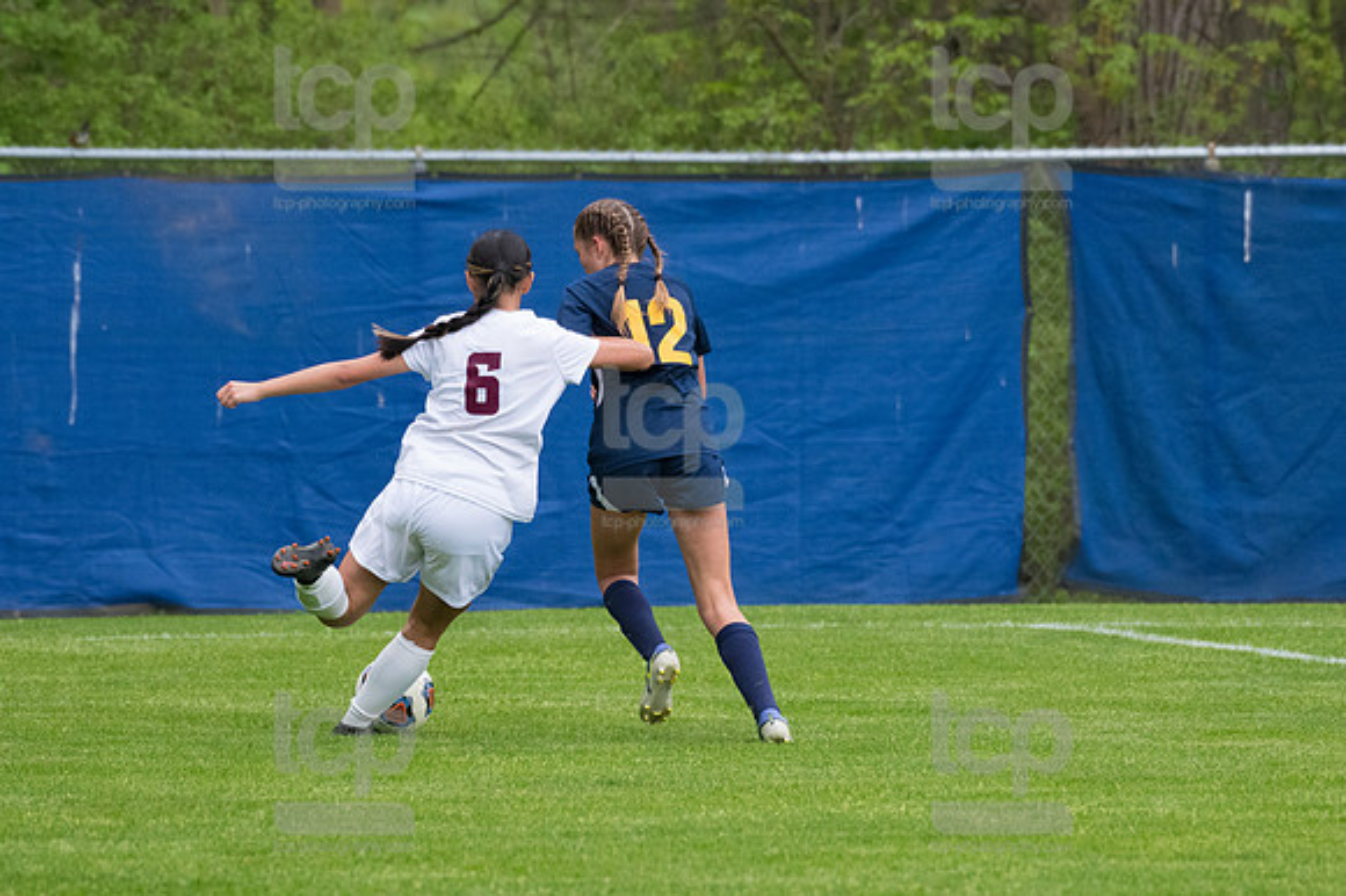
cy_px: 448
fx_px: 17936
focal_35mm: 480
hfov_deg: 4.3
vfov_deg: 2.9
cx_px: 673
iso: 2500
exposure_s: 1/1600
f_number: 5.6
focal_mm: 320
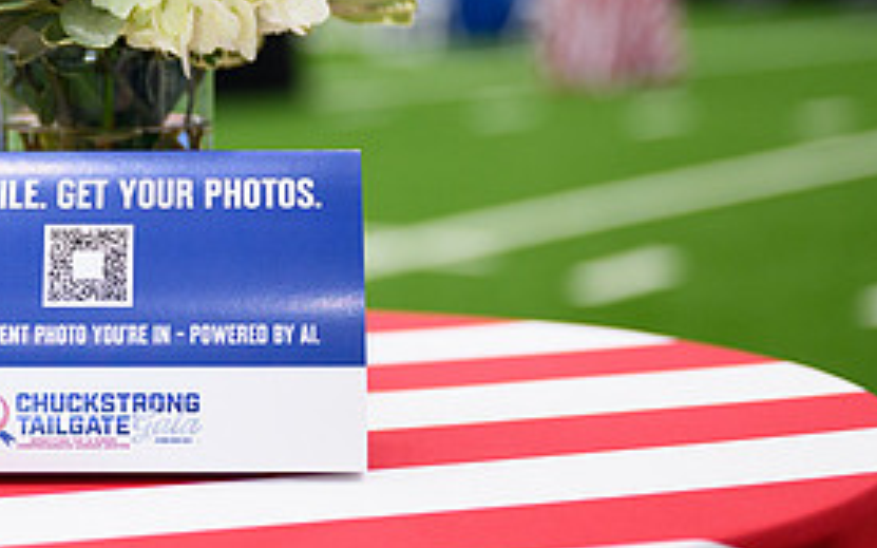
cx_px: 136
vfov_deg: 10.6
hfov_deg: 16.8
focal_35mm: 123
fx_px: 2939
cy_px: 59
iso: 1000
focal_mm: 57
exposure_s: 1/200
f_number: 2.8
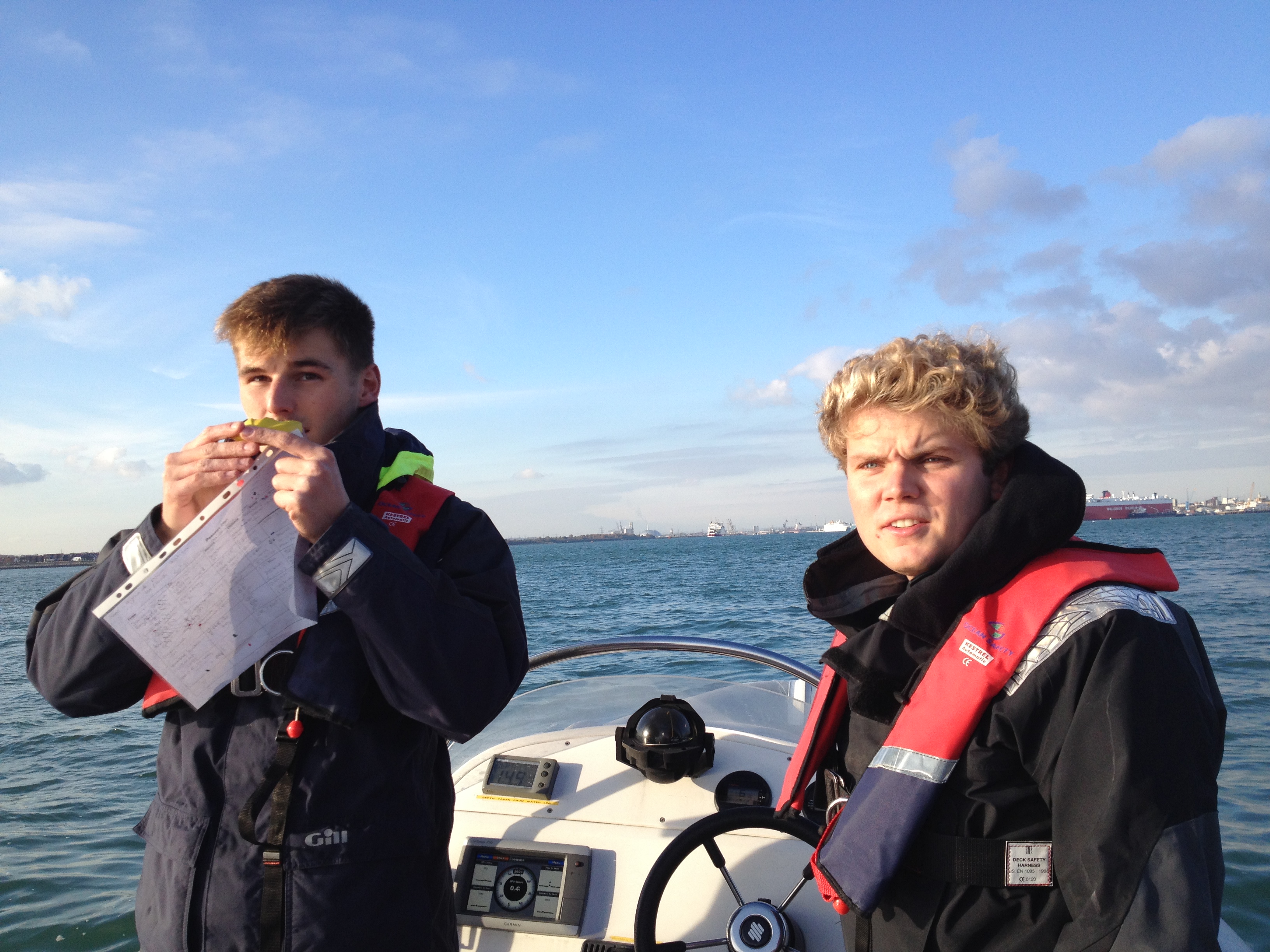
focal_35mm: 35
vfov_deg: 40.7
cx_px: 635
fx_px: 1284
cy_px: 476
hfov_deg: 52.6
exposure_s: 1/863
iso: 50
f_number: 2.4
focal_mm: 4.28
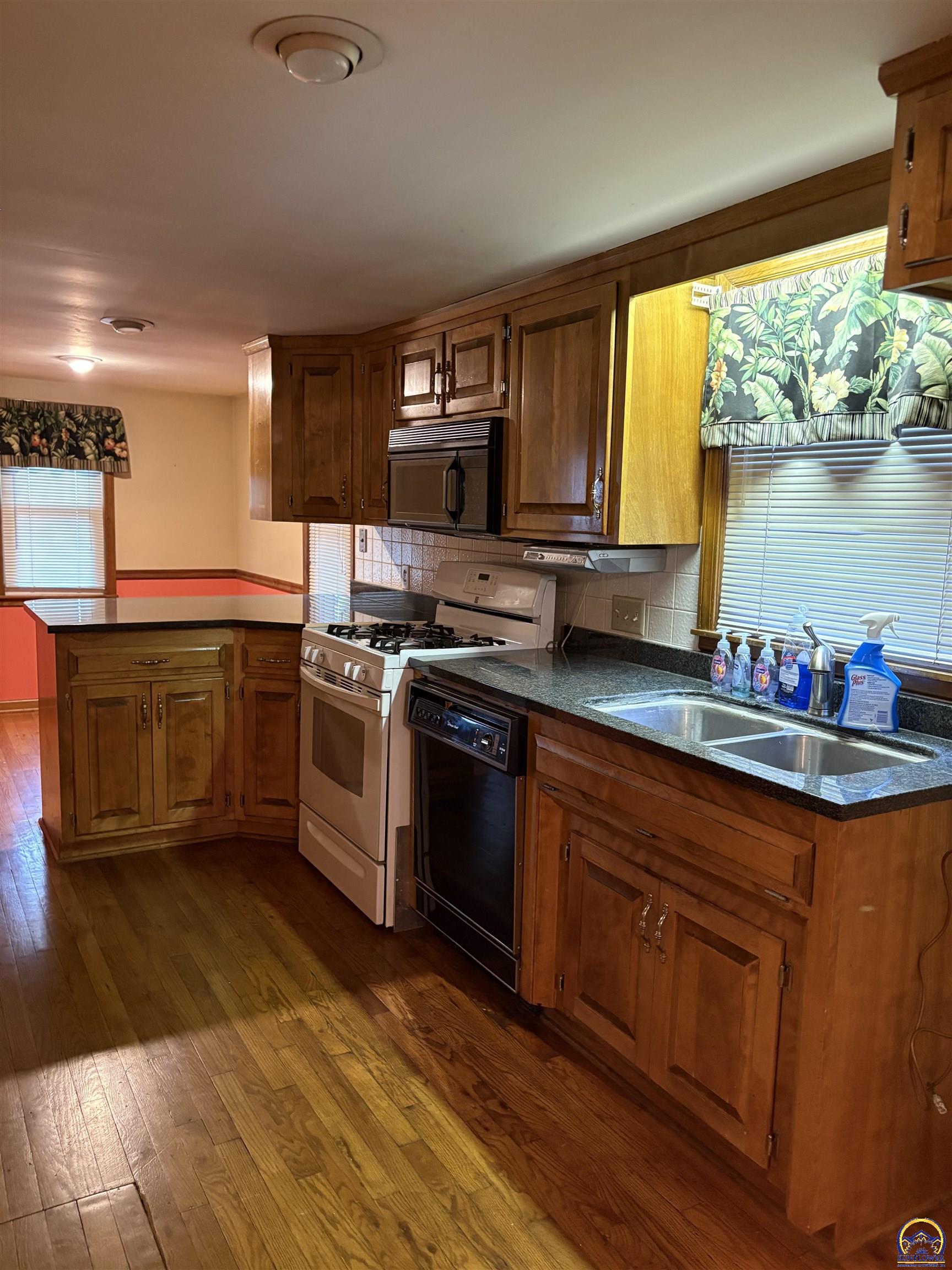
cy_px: 635
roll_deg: -2.4
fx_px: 953
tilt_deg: -8.6
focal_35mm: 26
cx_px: 476
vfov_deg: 67.3
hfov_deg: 53.1
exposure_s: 1/30
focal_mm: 5.96
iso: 500
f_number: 1.6
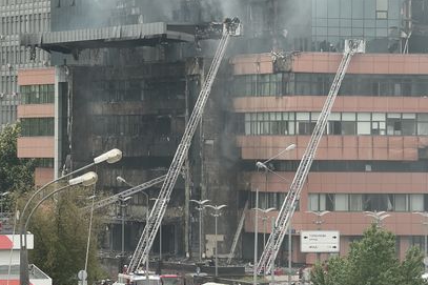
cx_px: 259
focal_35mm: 284
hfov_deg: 7.3
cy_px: 125
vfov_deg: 4.8
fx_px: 3375
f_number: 7.1
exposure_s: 1/400
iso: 400
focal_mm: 165
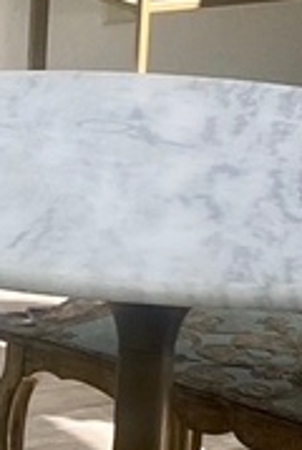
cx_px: -252
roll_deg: -0.9
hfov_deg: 6.2
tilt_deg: -15.7
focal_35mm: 217
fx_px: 2720
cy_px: 196
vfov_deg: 9.5
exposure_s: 1/120
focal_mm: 4.25
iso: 64
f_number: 1.8
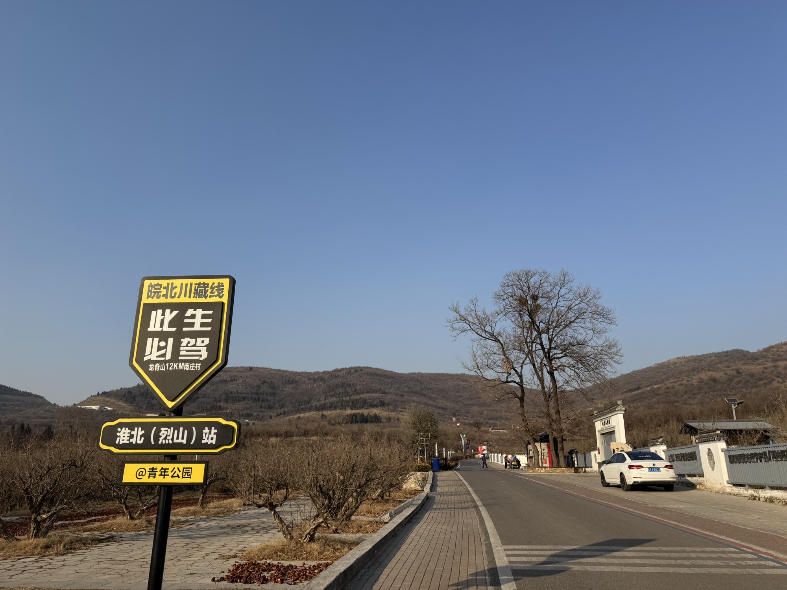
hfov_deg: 71.6
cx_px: 394
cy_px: 295
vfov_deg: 56.8
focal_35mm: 24
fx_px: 546
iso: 80
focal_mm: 6.76
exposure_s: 1/4310
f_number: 1.78
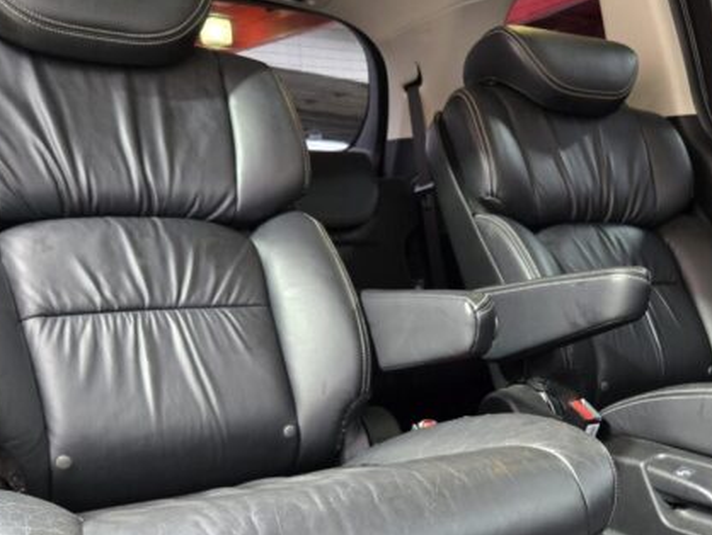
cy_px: 423
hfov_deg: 41.8
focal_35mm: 44
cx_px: 520
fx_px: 906
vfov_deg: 32.1
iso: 640
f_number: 1.8
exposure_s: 1/60
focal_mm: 5.4
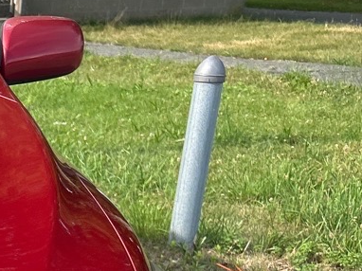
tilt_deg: -18.2
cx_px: -368
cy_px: 352
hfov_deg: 14.8
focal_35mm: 109
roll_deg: +0.7
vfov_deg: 13.1
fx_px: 1139
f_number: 1.5
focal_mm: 5.7
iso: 50
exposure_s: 1/1597
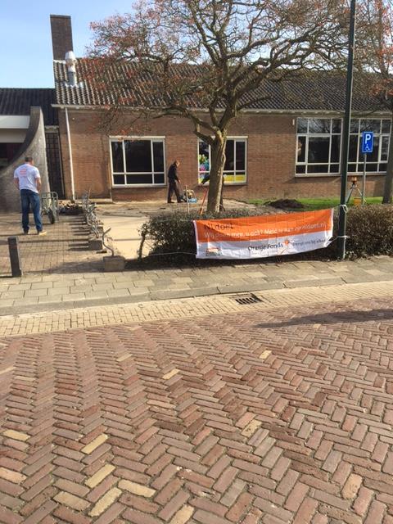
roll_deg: +0.2
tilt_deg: -10.5
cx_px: 196
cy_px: 262
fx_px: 439
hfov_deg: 48.2
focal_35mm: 29
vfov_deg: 61.7
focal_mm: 4.15
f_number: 2.2
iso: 25
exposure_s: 1/553
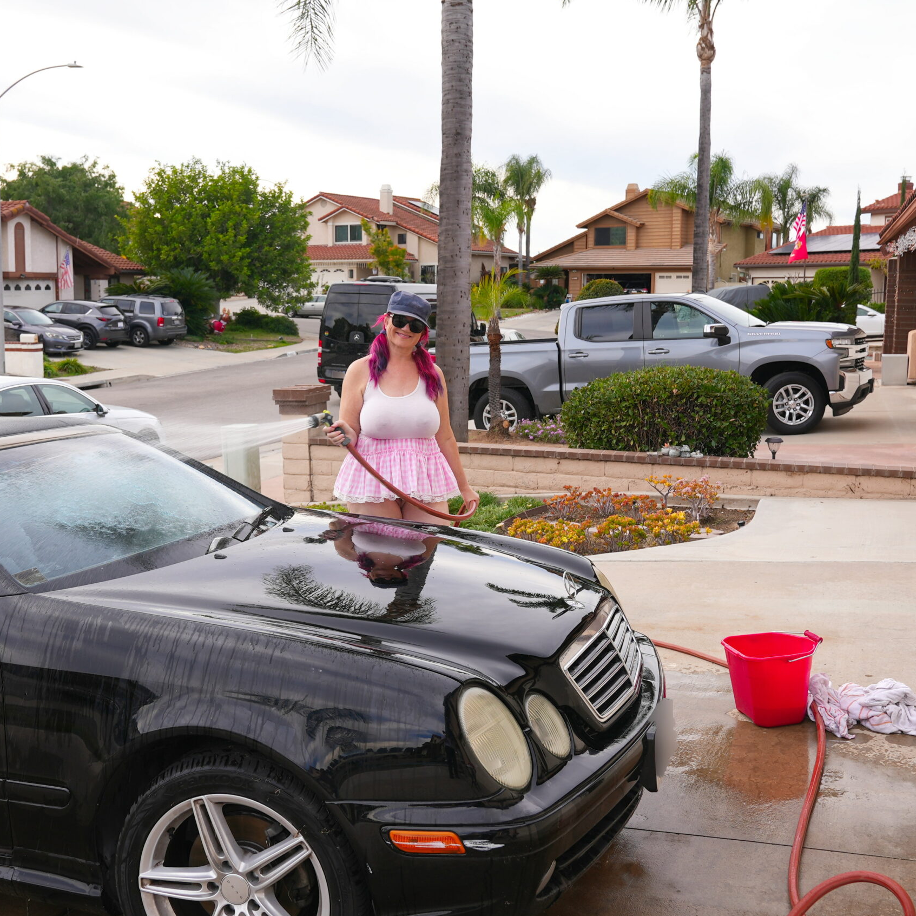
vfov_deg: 46.0
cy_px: 458
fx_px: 1078
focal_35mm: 36
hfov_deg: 45.8
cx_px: 365
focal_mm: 28
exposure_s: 1/160
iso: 80
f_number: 5.6
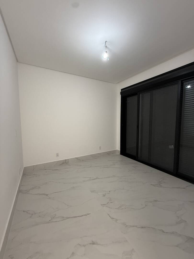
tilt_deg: -3.2
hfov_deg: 85.7
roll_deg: +0.2
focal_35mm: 14
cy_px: 130
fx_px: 105
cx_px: 97
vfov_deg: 102.1
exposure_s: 1/60
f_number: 2.2
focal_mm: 2.22
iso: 250
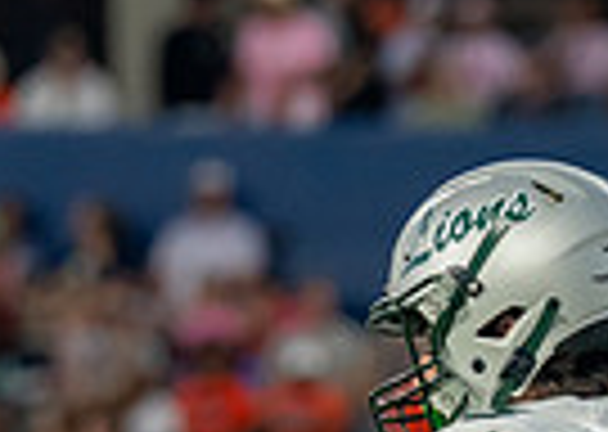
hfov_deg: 2.4
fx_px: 14707
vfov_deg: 1.7
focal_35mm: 853
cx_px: 543
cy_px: 779
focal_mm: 135
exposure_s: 1/1600
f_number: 2.8
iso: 2000
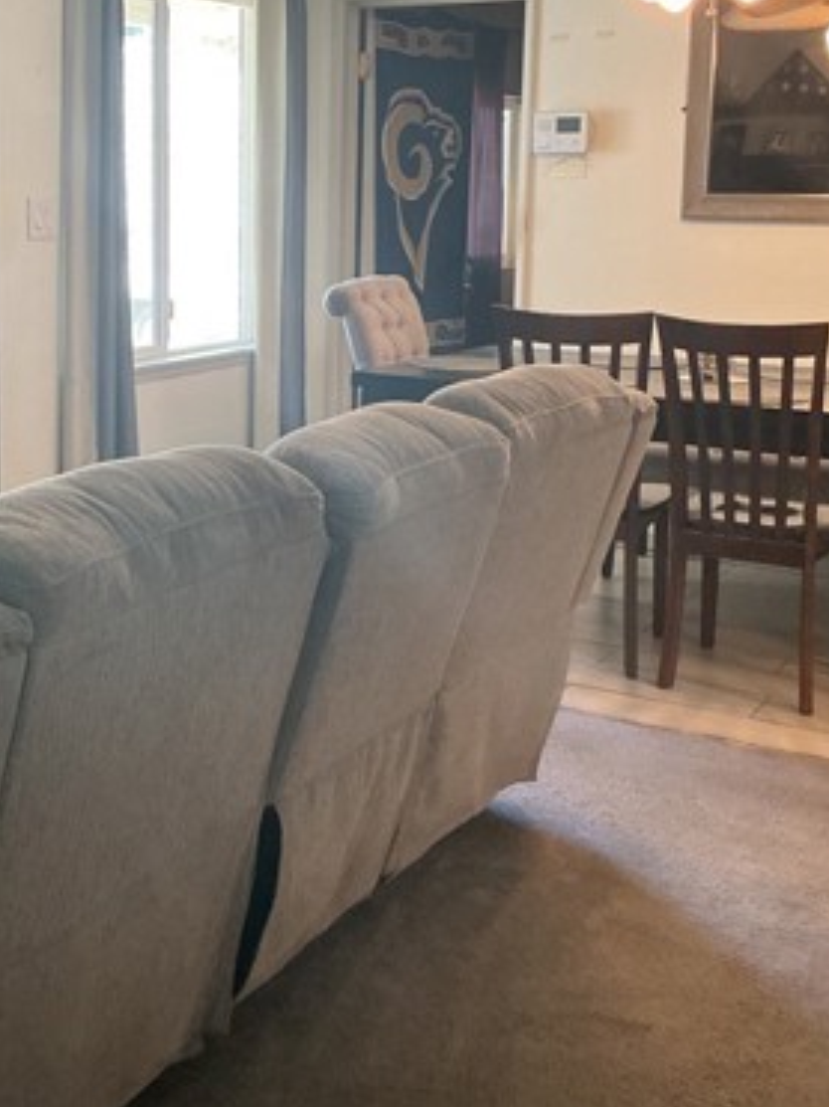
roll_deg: -0.4
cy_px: 370
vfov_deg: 37.8
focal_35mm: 50
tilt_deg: -7.1
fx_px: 1597
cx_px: 283
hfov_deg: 28.9
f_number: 1.8
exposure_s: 1/60
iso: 200
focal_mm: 3
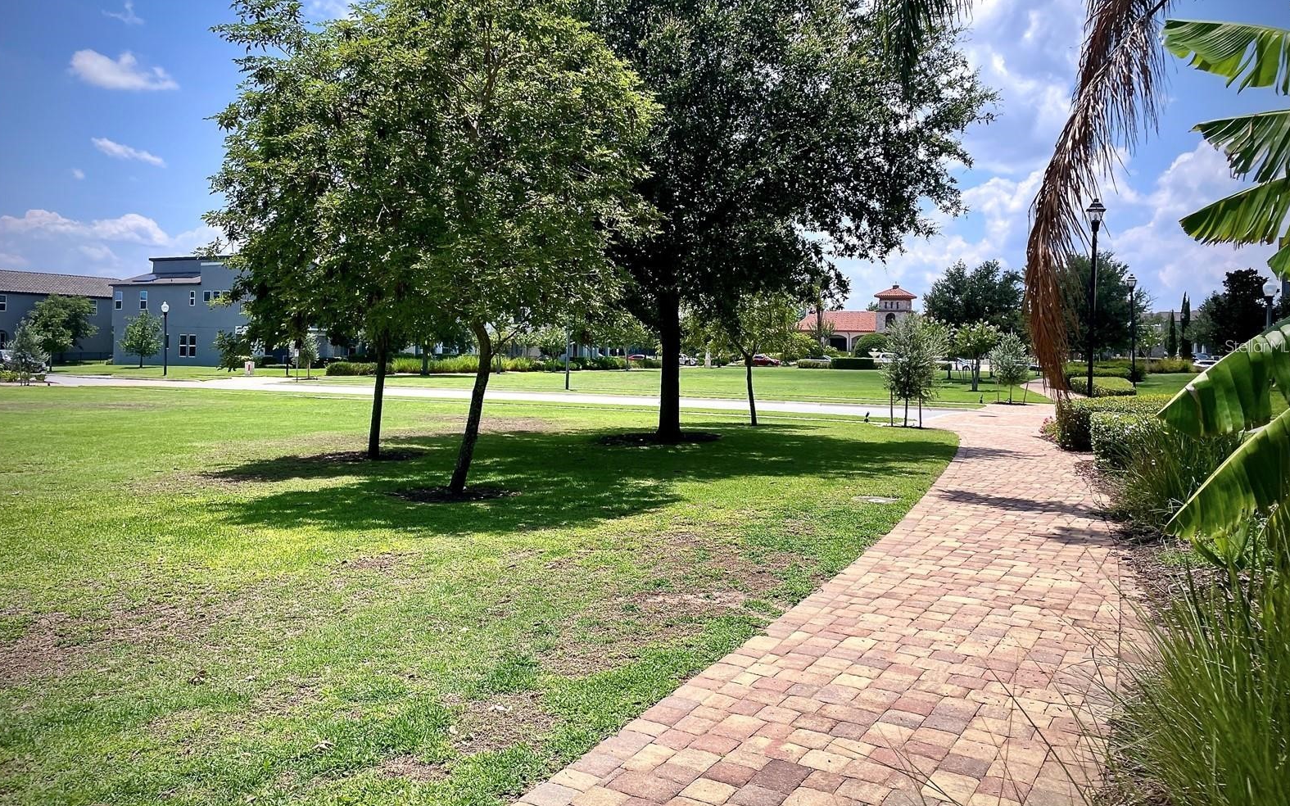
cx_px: 647
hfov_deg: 66.5
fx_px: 984
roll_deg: -1.5
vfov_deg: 44.4
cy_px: 346
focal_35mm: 28
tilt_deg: +2.2
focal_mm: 4.2
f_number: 1.6
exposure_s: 1/3509
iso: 32
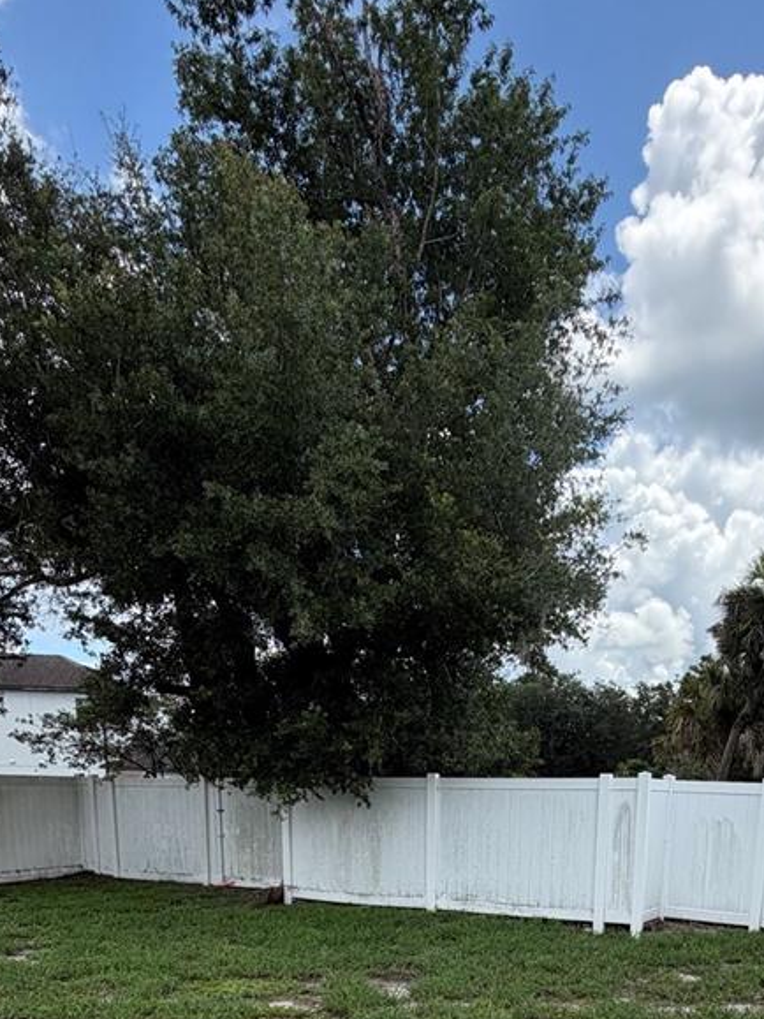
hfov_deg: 47.6
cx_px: 498
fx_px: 854
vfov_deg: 52.1
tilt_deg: -11.2
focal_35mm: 29
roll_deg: -1.6
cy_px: 964
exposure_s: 1/770
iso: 40
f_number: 2.2
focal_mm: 2.22
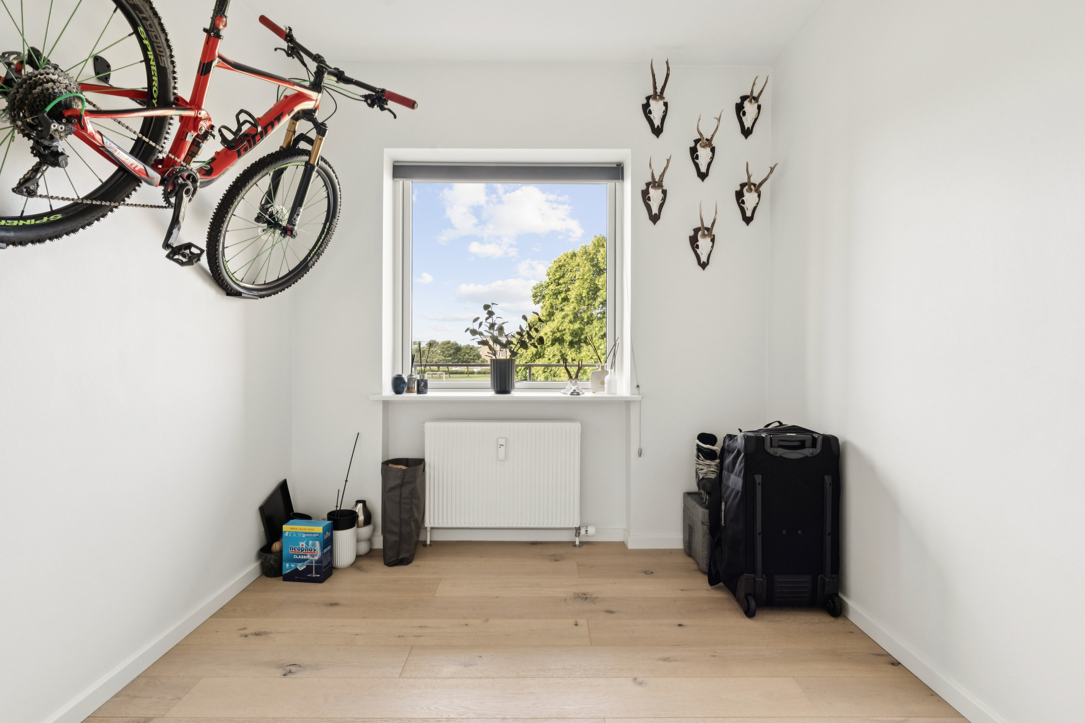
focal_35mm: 18
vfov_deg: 67.4
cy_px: 362
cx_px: 542
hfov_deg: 90.0
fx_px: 542
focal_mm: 18
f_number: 11
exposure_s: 1/20
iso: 800
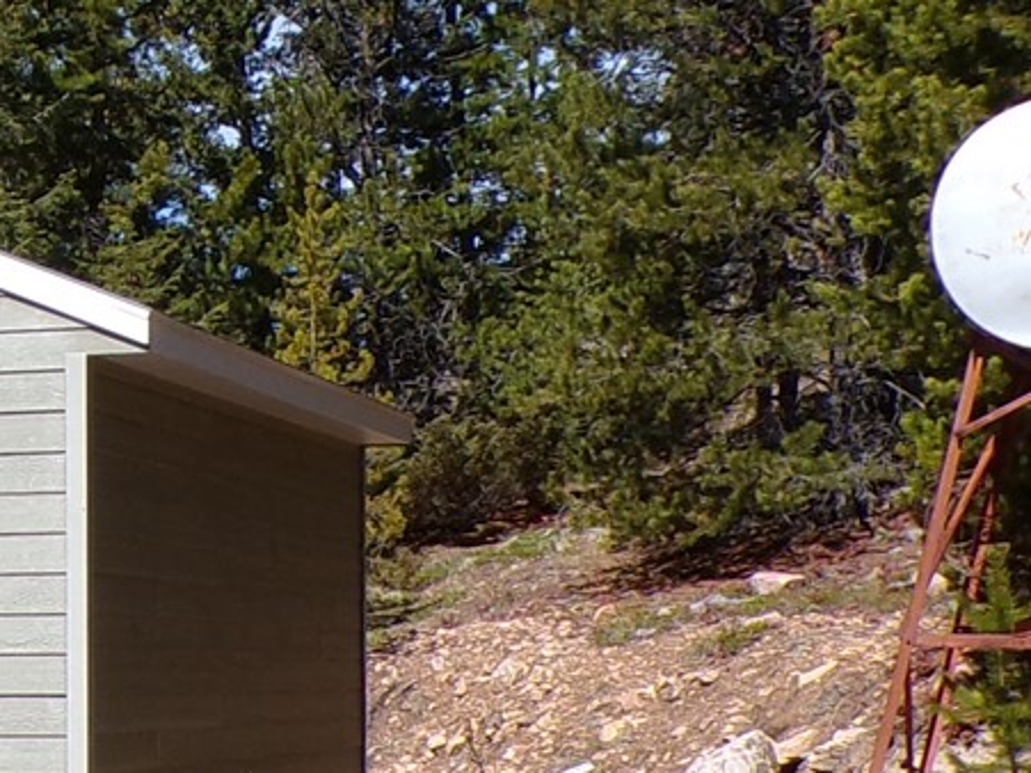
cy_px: 695
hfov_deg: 17.3
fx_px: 3246
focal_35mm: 109
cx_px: -169
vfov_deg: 13.5
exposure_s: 1/640
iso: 100
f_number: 4.4
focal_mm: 4.3
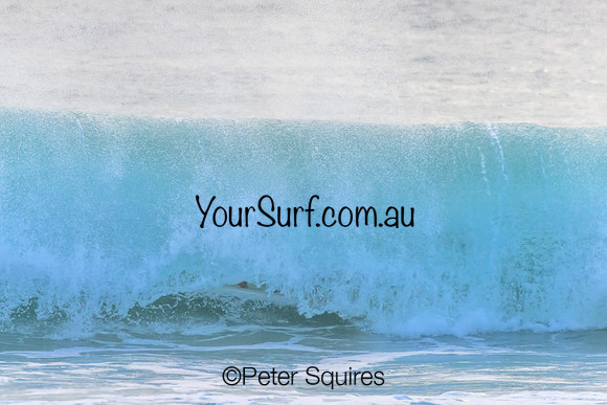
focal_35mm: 680
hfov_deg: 3.0
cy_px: 202
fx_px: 11468
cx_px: 304
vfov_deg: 2.0
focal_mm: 680
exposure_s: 1/2000
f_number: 11
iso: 4000
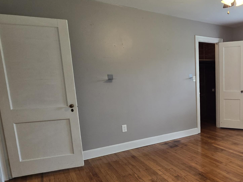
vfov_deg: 50.9
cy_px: 113
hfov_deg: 59.5
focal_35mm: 27
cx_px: 198
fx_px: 190
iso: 125
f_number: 2.2
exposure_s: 1/60
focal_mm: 2.2
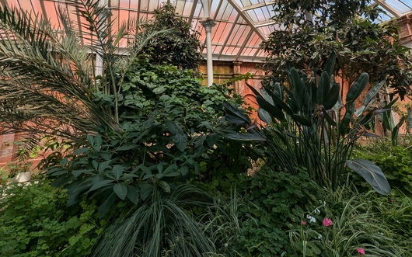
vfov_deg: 59.0
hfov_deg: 87.8
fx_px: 213
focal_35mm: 19
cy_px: 65
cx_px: 224
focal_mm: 1.95
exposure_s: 1/506
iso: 45
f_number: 2.2
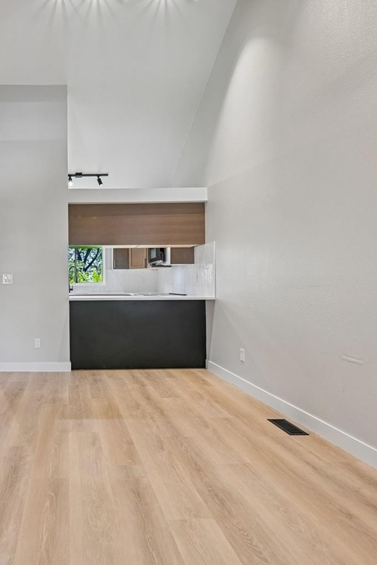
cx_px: 71
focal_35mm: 22
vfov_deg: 78.6
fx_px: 345
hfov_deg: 53.1
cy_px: 278
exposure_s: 1/15
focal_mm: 14
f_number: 9
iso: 360
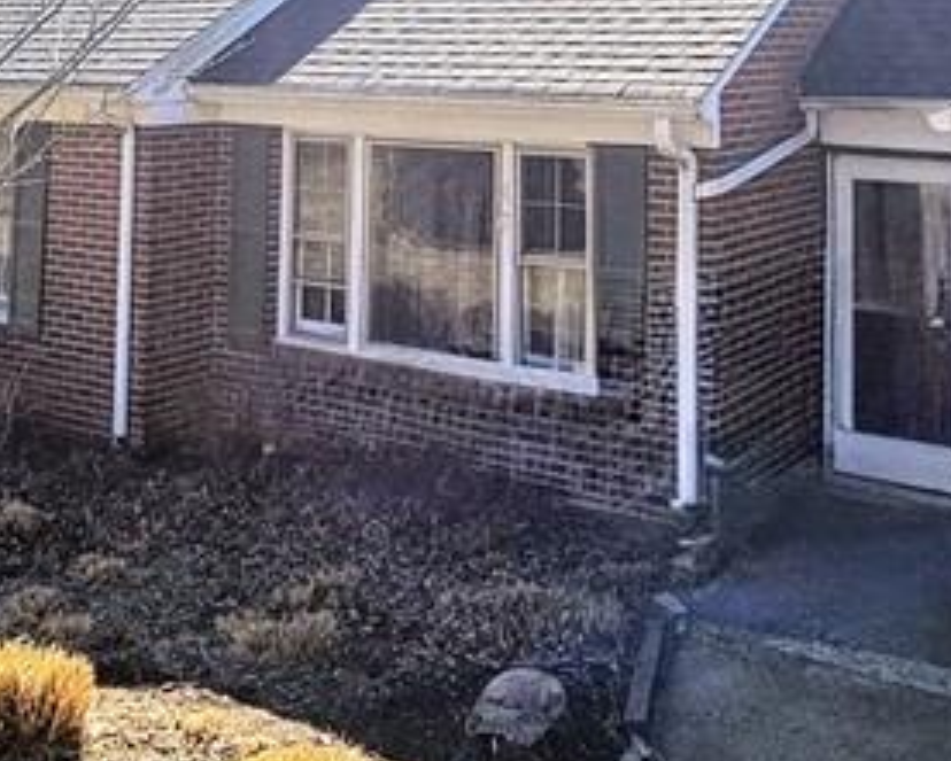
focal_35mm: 47
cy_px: -193
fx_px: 1323
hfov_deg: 39.3
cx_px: 586
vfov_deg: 27.5
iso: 50
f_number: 2.2
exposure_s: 1/3512
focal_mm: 2.2
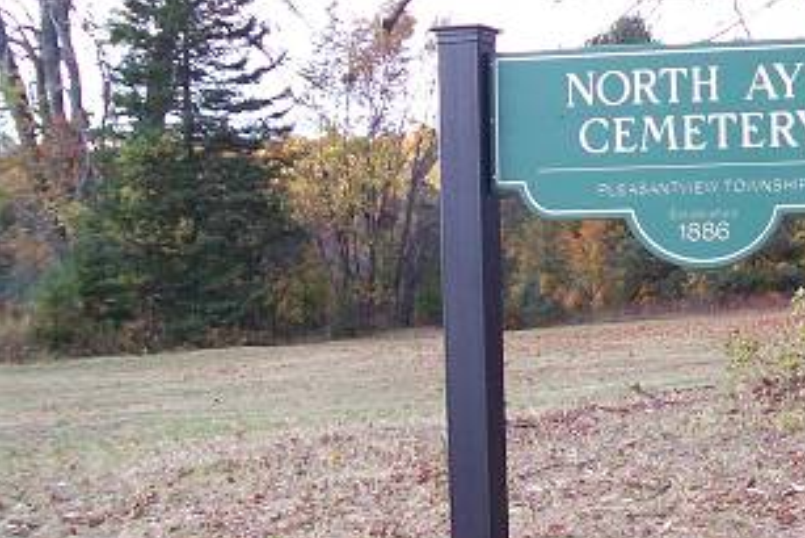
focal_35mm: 73
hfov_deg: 27.1
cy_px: 201
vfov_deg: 18.7
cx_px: 656
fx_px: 1633
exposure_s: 1/242
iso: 80
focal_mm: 6
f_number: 2.7
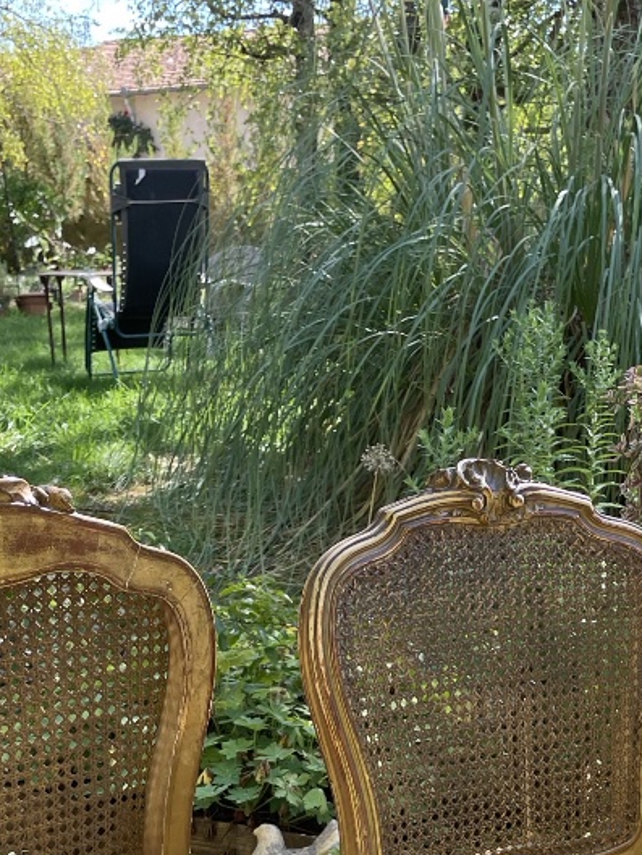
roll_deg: +0.6
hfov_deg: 24.8
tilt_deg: -23.7
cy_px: 912
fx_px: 1458
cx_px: 330
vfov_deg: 29.8
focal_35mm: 59
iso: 32
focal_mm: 4.2
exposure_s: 1/262
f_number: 1.6
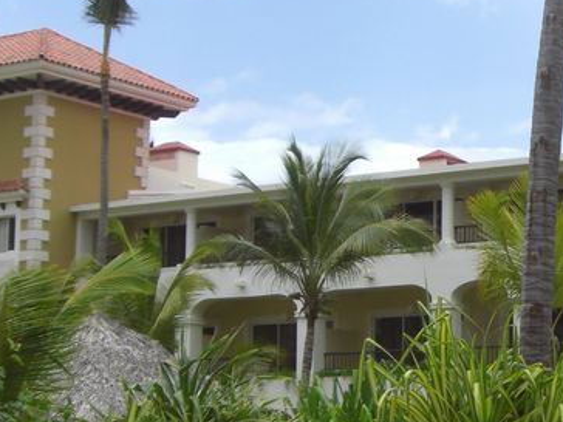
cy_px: 252
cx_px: 657
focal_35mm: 107
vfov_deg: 13.8
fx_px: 1740
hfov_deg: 17.6
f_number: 2.7
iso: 64
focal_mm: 6.2
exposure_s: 1/1000
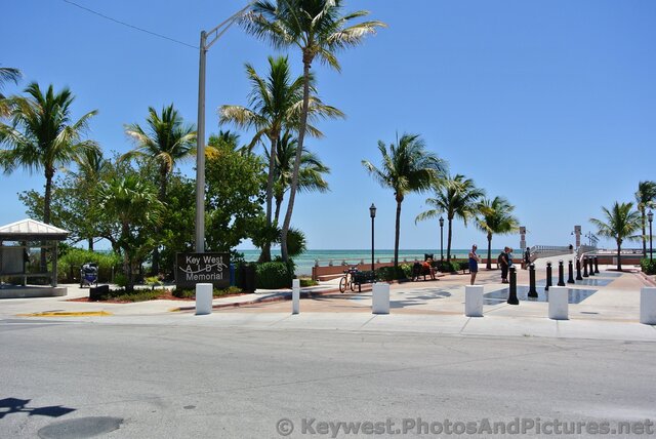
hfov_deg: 61.9
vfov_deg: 43.7
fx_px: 547
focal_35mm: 30
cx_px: 328
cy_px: 220
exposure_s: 1/800
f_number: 5
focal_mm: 11.4
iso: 100
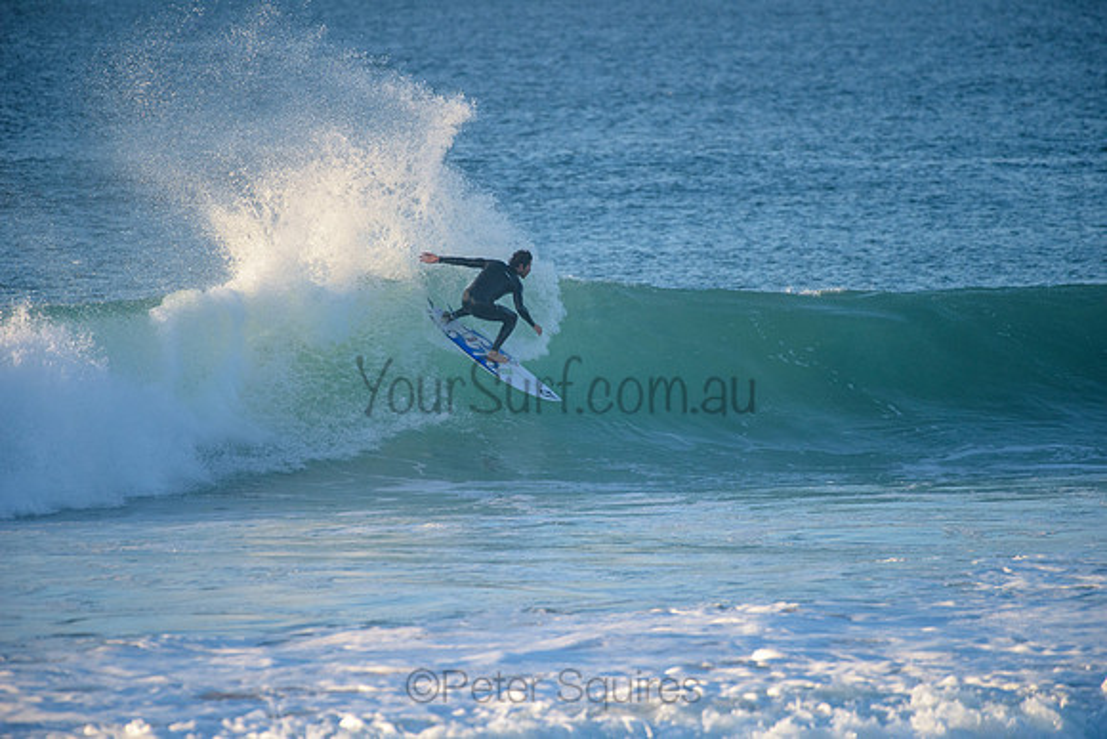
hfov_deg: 4.1
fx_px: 15378
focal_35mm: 500
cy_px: 370
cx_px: 554
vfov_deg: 2.8
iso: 1000
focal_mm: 500
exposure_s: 1/2000
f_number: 5.6
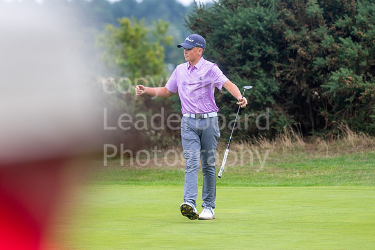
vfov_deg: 3.1
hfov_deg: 4.6
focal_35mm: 450
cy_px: 125
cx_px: 188
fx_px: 4685
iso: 250
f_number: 5
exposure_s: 1/800
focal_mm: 300
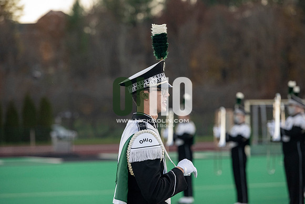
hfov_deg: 11.7
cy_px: 102
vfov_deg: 7.9
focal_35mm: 175
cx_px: 152
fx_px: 1483
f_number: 4.5
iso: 5000
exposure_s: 1/3200
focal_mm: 175
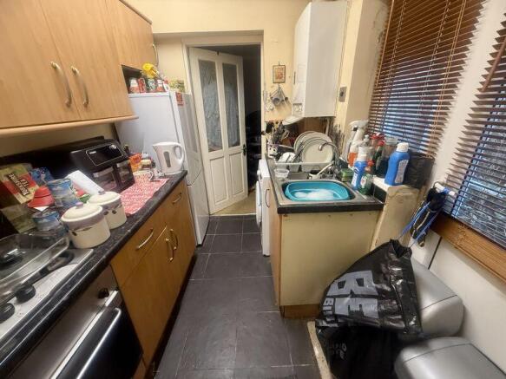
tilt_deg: -23.3
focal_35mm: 14
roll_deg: +1.4
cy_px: 190
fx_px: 205
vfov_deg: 85.7
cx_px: 253
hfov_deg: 102.1
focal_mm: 2.22
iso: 320
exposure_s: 1/100
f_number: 2.2
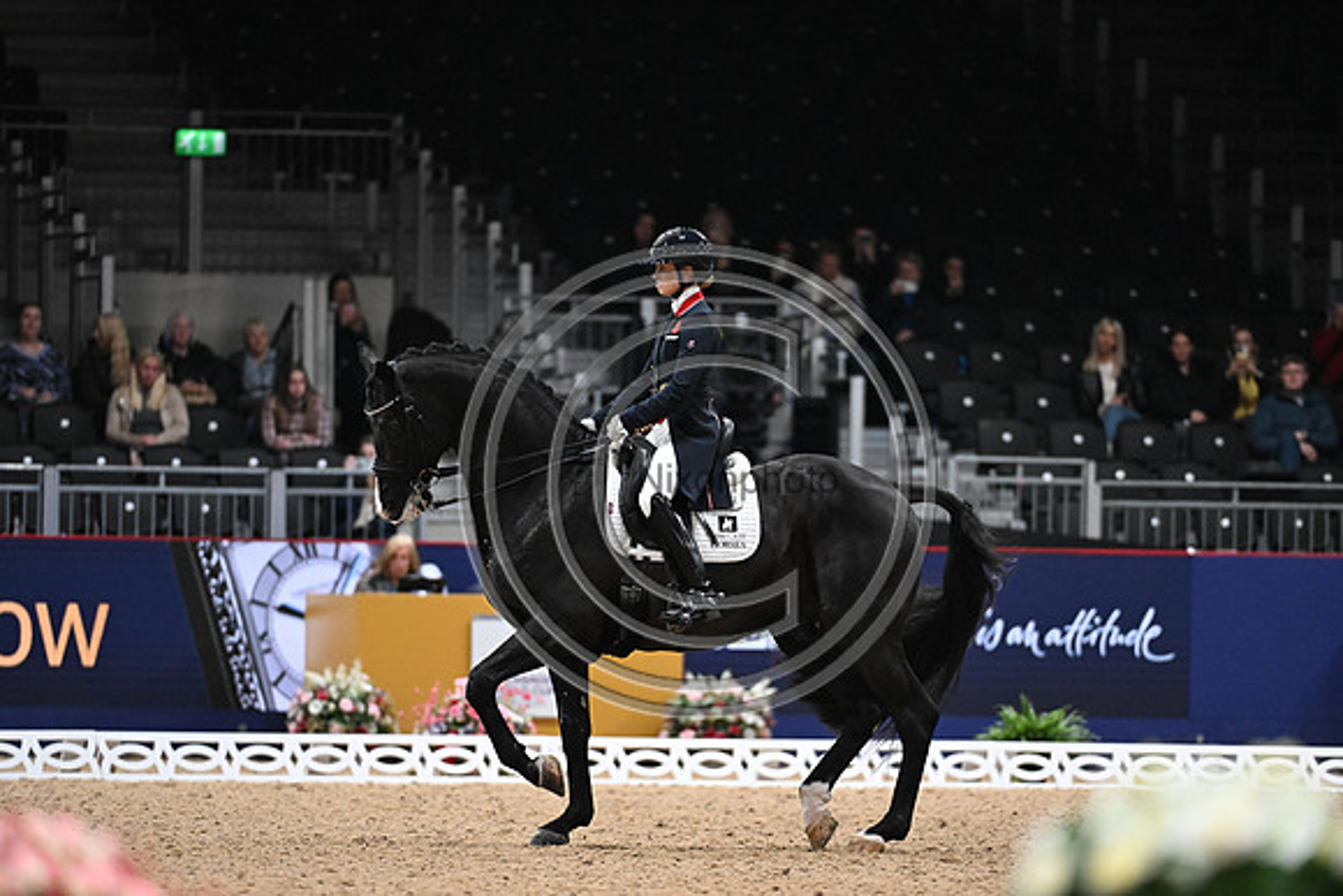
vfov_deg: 3.9
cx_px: 672
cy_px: 448
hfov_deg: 5.9
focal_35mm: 350
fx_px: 13059
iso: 6400
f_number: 4
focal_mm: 350
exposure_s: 1/640
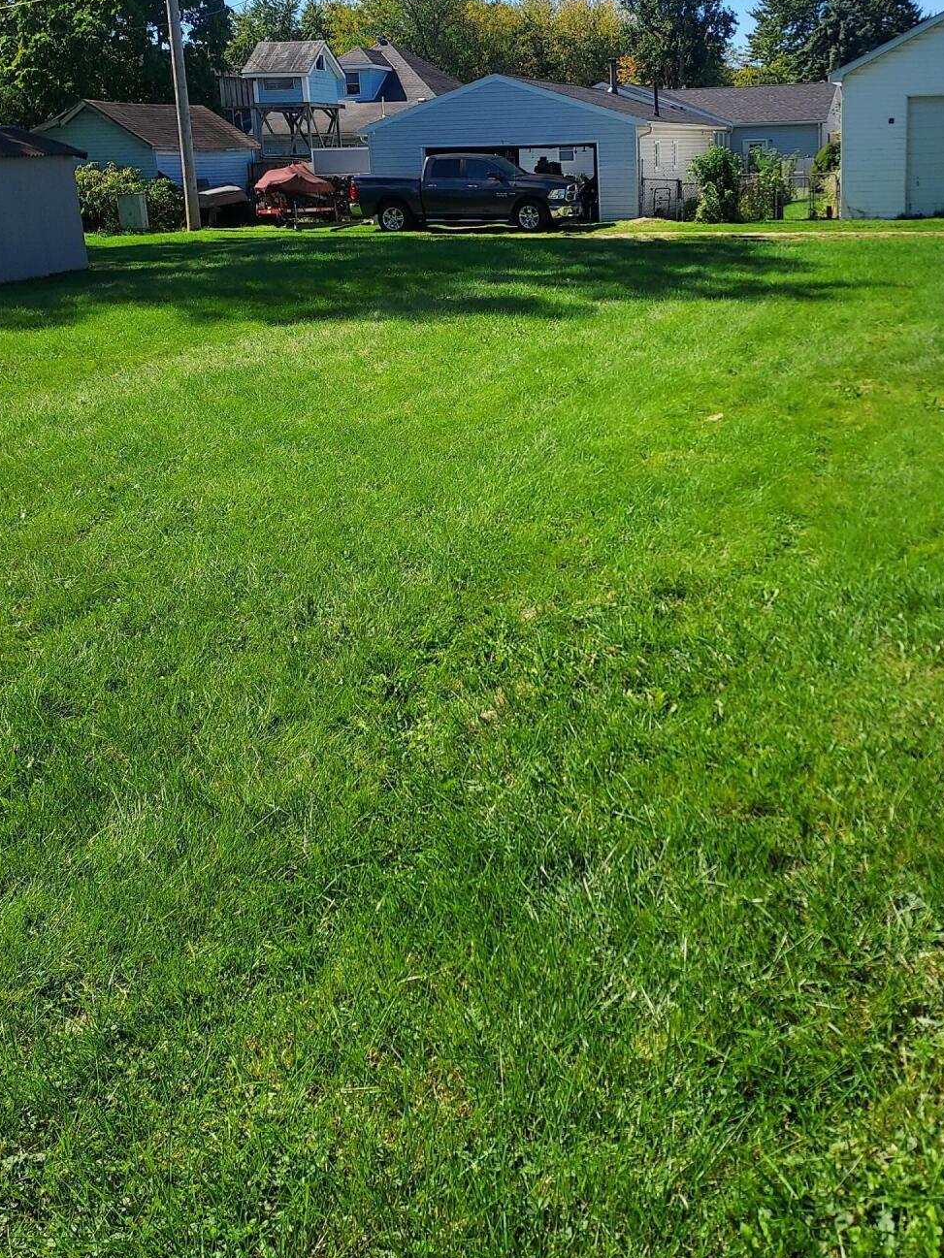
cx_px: 591
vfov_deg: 49.2
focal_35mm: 37
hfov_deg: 38.4
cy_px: 416
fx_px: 1345
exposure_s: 1/1022
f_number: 1.8
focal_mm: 4.6
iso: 40
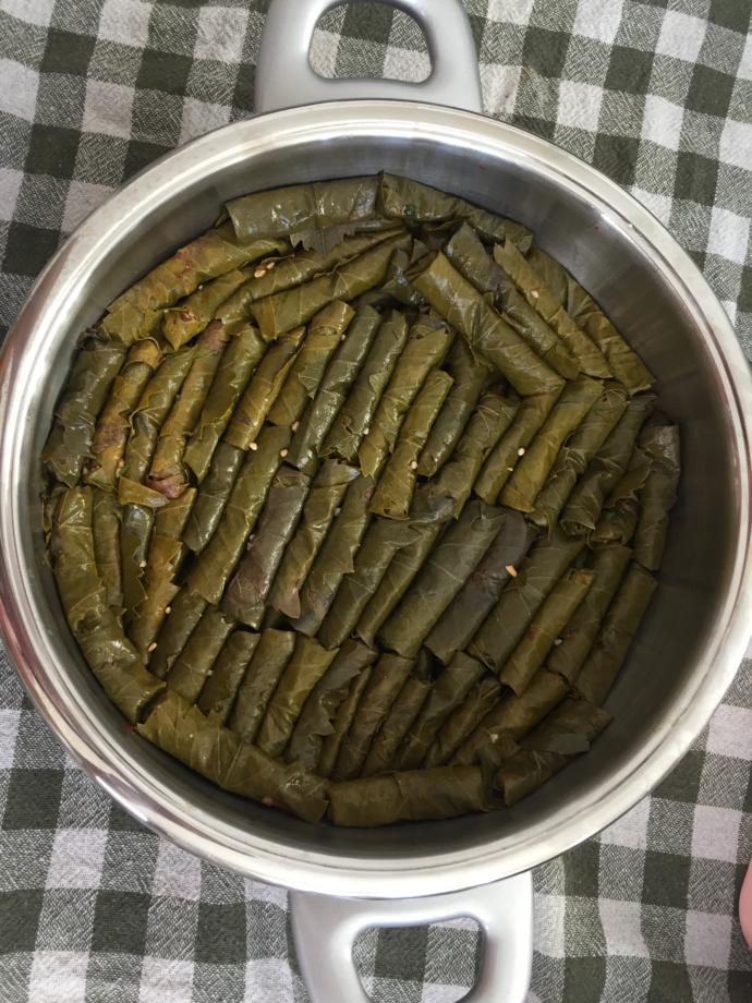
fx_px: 840
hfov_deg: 48.2
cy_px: 502
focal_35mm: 29
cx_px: 376
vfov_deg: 61.7
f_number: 2.2
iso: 125
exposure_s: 1/33
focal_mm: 4.15
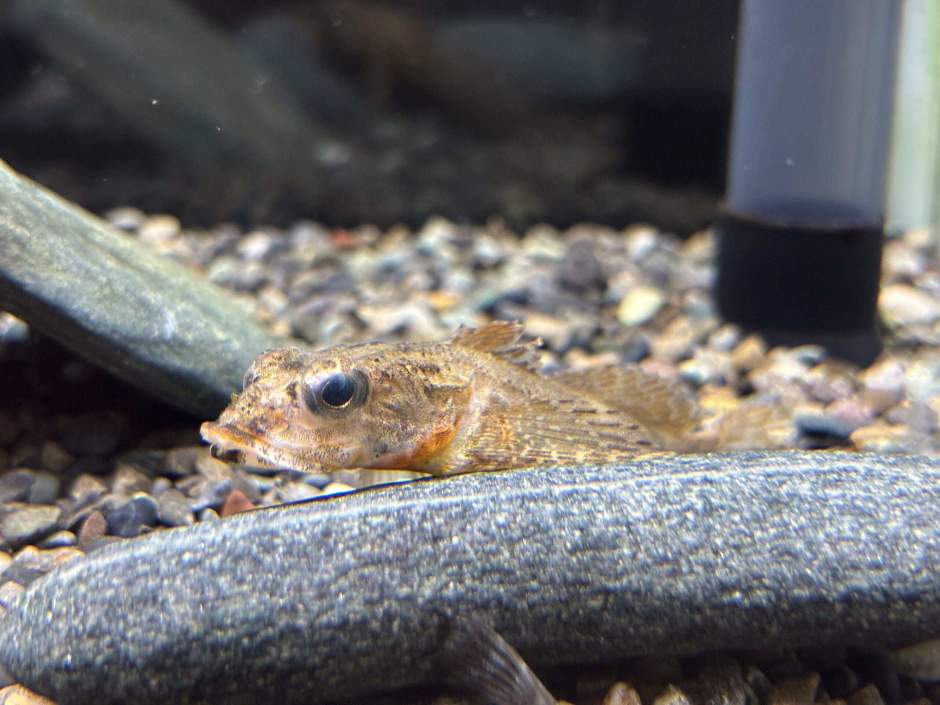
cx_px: 470
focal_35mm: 52
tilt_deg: -22.2
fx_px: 1412
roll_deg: +0.1
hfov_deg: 36.8
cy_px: 352
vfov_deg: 28.0
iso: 250
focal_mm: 5.96
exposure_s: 1/40
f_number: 1.6
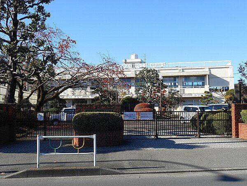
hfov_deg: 49.0
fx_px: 271
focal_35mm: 38
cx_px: 124
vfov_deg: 37.7
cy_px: 93
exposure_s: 1/400
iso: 80
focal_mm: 6.8
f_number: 4.2
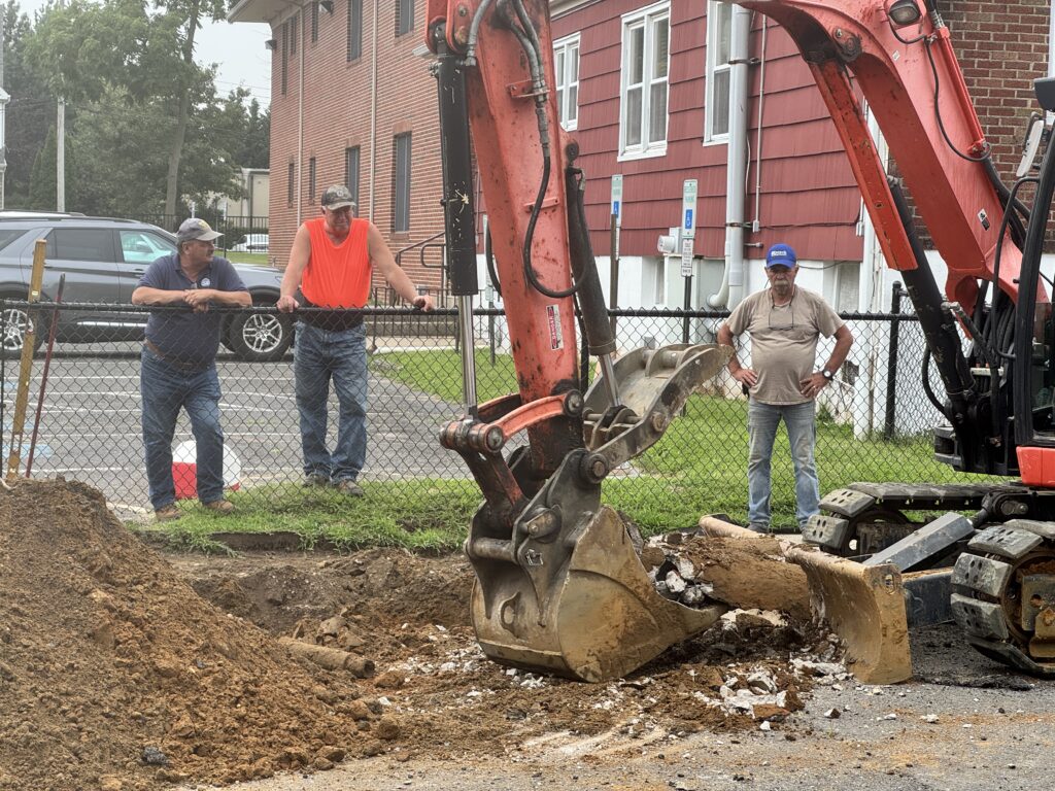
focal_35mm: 77
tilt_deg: -3.0
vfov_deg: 19.1
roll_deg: -1.6
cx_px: 528
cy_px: 396
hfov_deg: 25.3
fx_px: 2347
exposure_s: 1/263
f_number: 2.8
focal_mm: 9
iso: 25
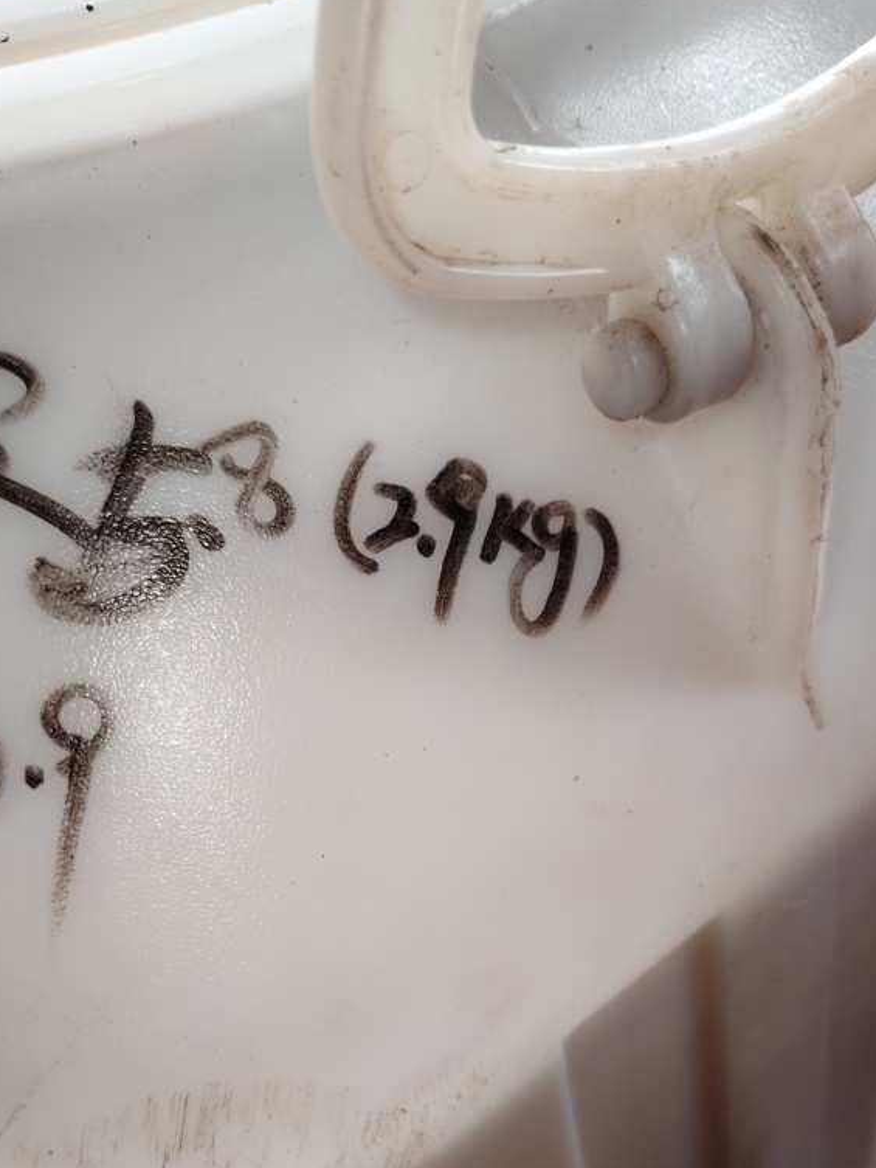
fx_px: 1147
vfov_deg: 53.1
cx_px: 411
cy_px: 759
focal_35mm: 34
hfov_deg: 41.8
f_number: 1.75
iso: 466
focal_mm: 5.25
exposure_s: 1/50
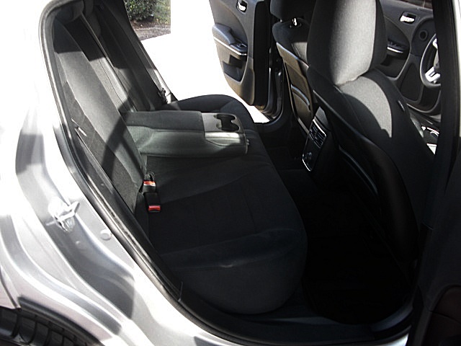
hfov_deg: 51.4
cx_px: 230
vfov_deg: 39.7
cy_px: 173
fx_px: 479
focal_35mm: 36
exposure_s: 1/80
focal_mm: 6.3
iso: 100
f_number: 2.8
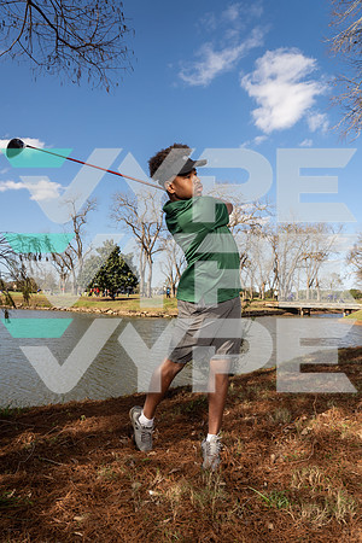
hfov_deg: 53.1
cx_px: 181
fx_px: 362
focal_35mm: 24
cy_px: 272
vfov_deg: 73.7
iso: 125
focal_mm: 24
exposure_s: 1/250
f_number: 8
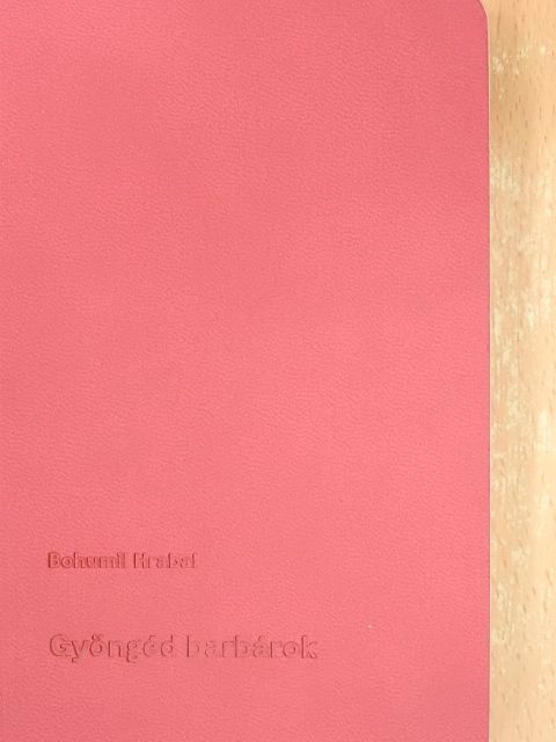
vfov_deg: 17.1
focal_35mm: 115
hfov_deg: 12.9
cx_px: 278
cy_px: 371
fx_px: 2463
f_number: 5
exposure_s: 1/60
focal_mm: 20.6
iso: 1400
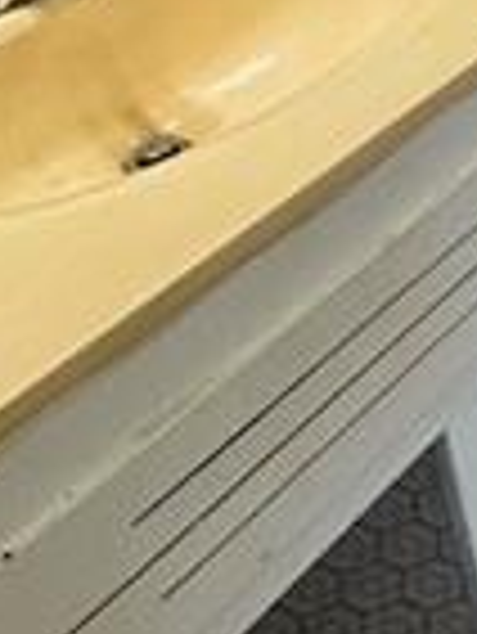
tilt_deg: -18.9
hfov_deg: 15.3
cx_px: 976
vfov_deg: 22.0
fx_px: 1394
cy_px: -270
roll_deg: +2.8
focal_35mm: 76
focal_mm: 2.22
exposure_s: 1/60
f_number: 2.2
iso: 200
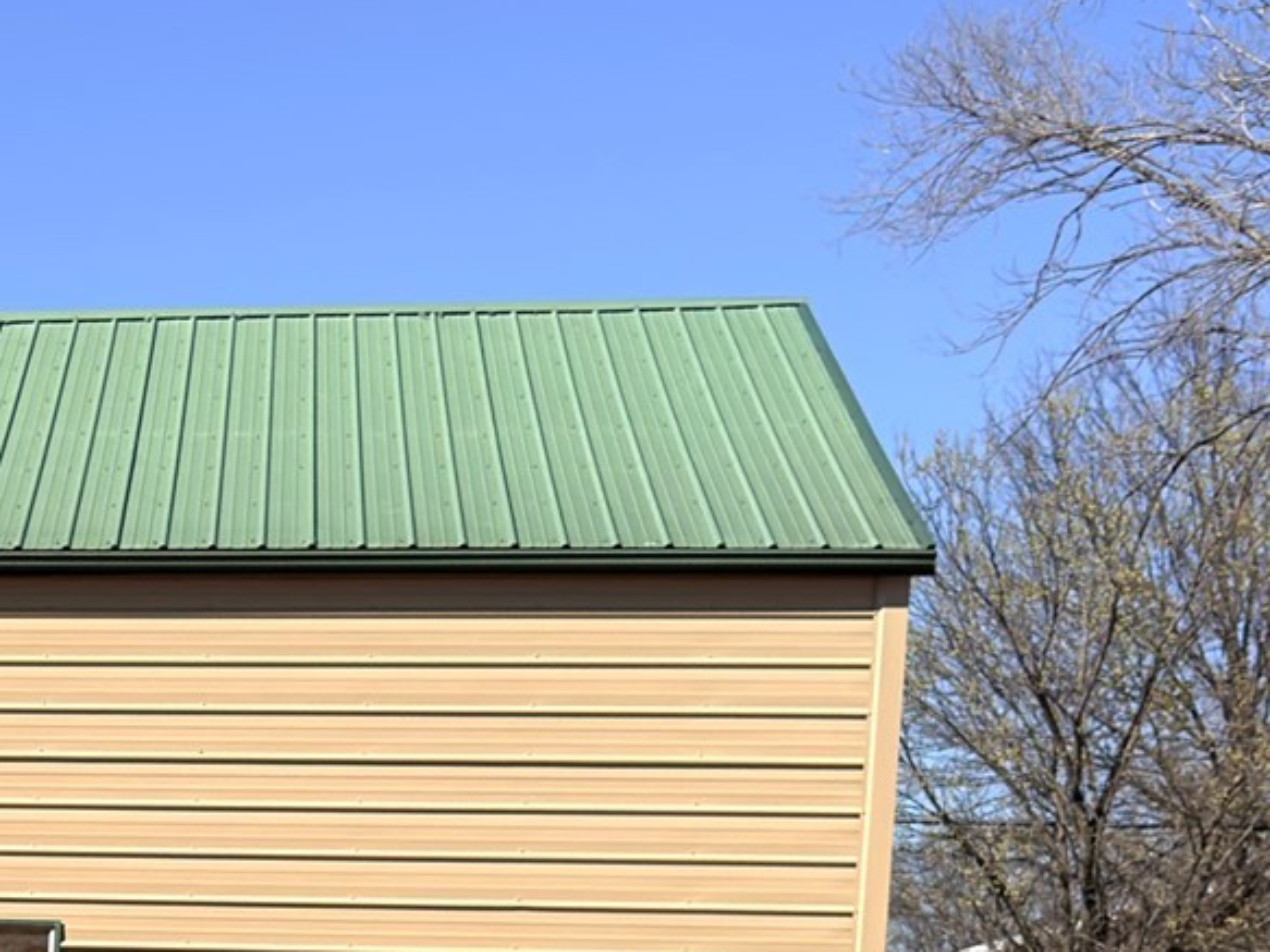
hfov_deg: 16.2
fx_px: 4108
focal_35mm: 112
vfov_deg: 12.6
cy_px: 1402
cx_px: -596
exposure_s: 1/5348
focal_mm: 6.76
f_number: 1.78
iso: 64
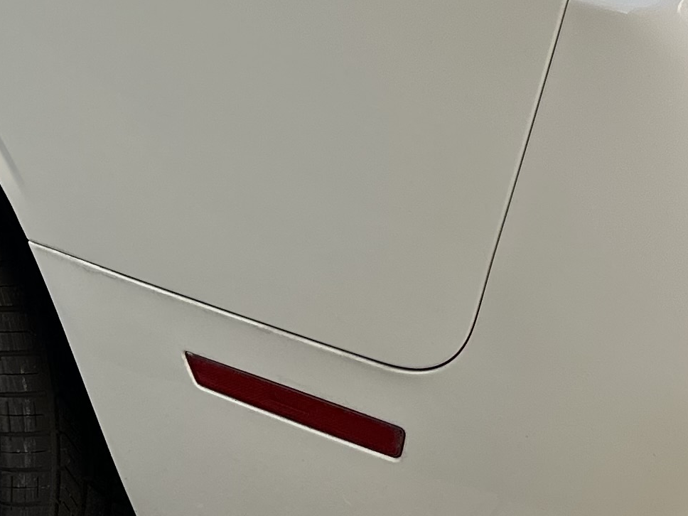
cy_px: -64
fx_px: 1988
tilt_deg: -15.2
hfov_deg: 19.0
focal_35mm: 100
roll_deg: -1.5
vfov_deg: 14.4
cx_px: -43
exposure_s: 1/718
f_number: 1.78
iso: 80
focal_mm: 6.86
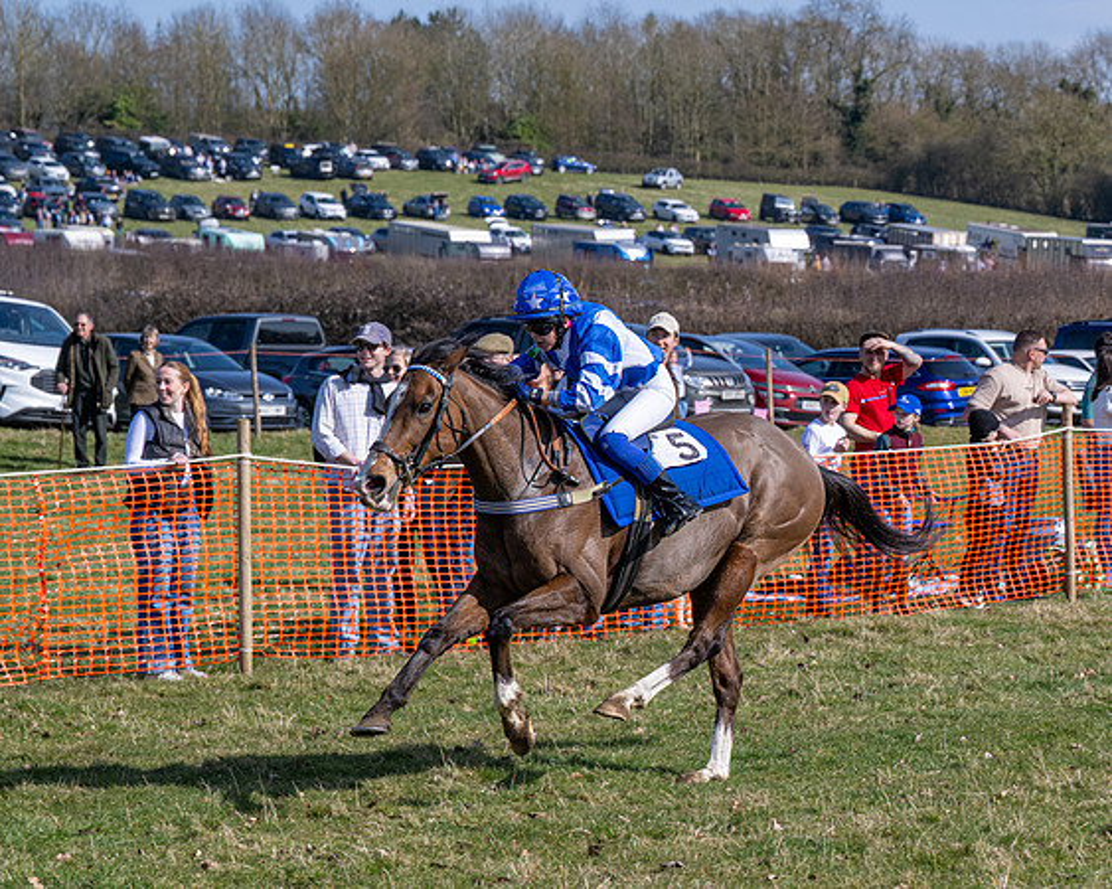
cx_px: 785
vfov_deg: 13.5
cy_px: 534
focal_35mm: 114
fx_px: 3763
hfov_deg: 16.7
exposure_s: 1/1600
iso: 200
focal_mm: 74
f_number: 5
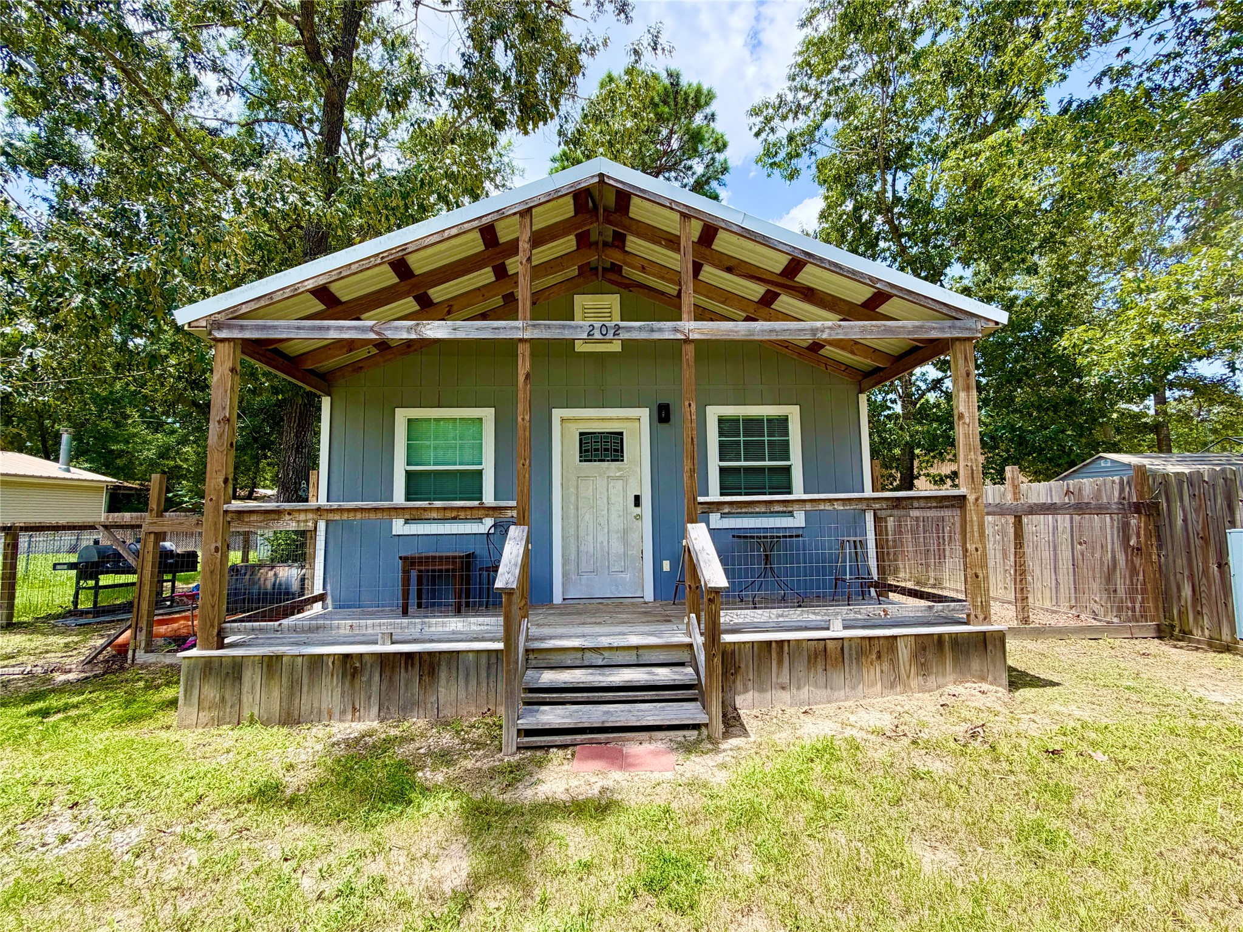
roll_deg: -1.5
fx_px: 503
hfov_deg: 102.1
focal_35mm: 14
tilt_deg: +5.2
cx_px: 622
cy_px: 466
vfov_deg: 85.7
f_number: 2.2
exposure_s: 1/631
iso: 40
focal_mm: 2.22
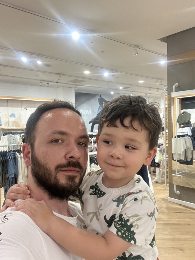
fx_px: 225
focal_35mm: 30
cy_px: 130
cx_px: 98
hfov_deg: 46.8
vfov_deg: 60.0
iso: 250
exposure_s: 1/55
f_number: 2.2
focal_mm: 2.71
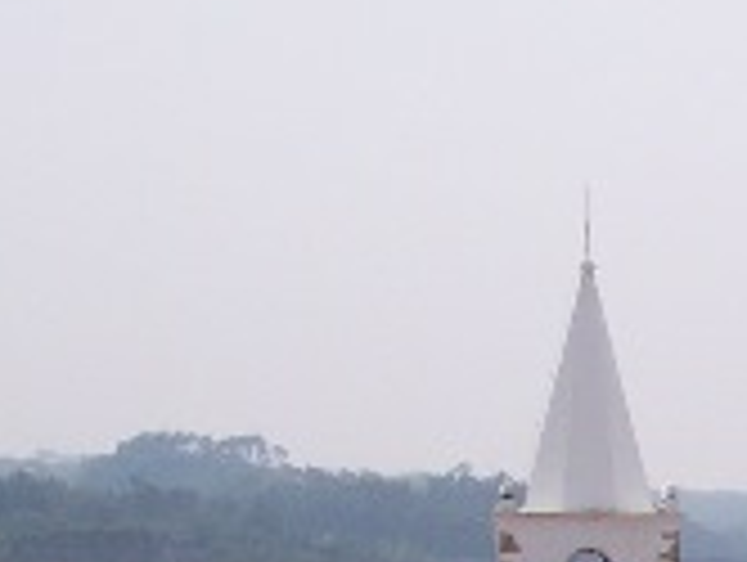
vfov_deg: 7.9
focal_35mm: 183
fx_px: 3955
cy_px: 917
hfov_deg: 10.4
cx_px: 1148
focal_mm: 8
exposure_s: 1/1000
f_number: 4.8
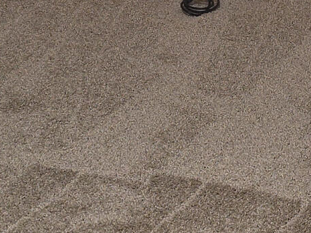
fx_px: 1348
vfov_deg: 8.7
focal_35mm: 150
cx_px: 237
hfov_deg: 13.1
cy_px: -394
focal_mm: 6.3
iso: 100
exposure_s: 1/24
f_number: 1.7
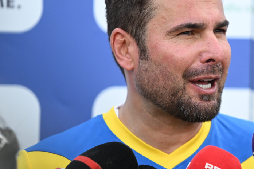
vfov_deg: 3.4
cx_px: 210
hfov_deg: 5.1
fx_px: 2835
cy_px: 63
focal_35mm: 402
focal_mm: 200
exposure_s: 1/1600
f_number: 2.8
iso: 1000
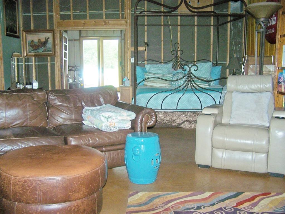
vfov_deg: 37.7
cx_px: 142
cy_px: 107
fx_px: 313
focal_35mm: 38
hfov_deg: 49.0
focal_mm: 6.3
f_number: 2.8
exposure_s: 1/60
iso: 160
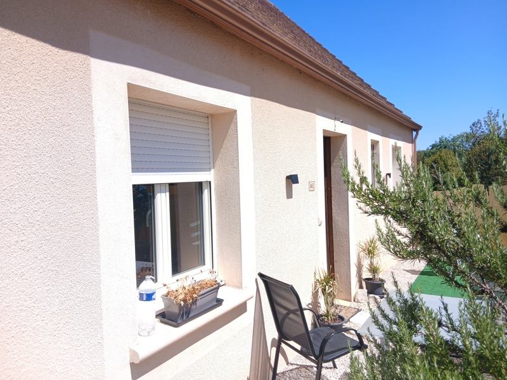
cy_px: 190
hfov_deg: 67.3
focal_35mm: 26
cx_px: 254
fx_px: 381
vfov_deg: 53.1
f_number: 1.8
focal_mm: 3.98
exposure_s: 1/423
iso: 20
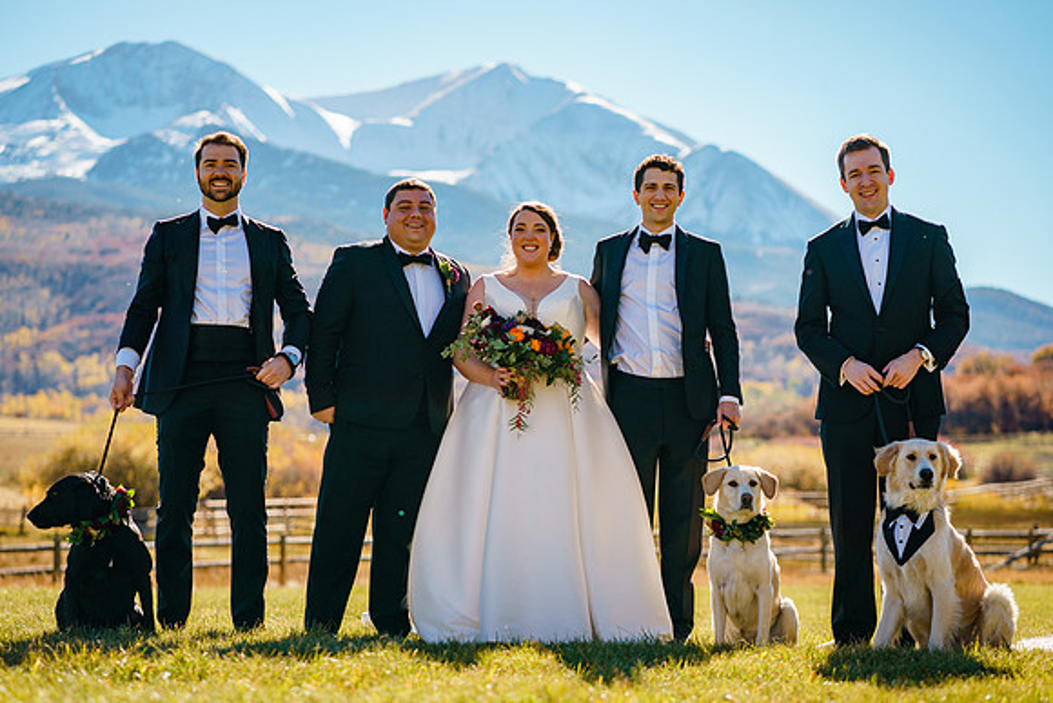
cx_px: 491
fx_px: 2687
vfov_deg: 14.9
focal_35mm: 92
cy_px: 380
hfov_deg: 22.2
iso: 200
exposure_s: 1/3200
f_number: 2.8
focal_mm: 85
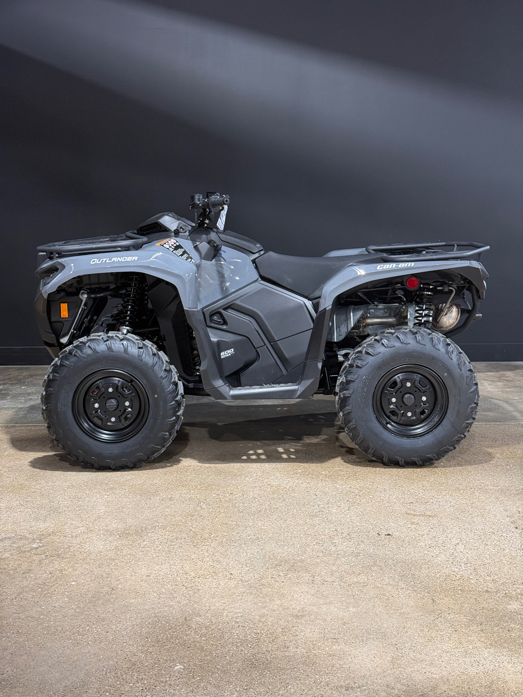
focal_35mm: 48
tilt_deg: -8.1
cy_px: 348
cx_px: 262
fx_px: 967
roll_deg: +0.0
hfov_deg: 30.3
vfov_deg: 39.7
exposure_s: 1/60
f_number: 1.78
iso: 160
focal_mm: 6.76
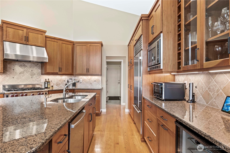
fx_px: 121
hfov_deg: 86.9
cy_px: 76
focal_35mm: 19
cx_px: 115
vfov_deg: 64.5
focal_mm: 12.6
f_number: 8
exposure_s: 1.5
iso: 400
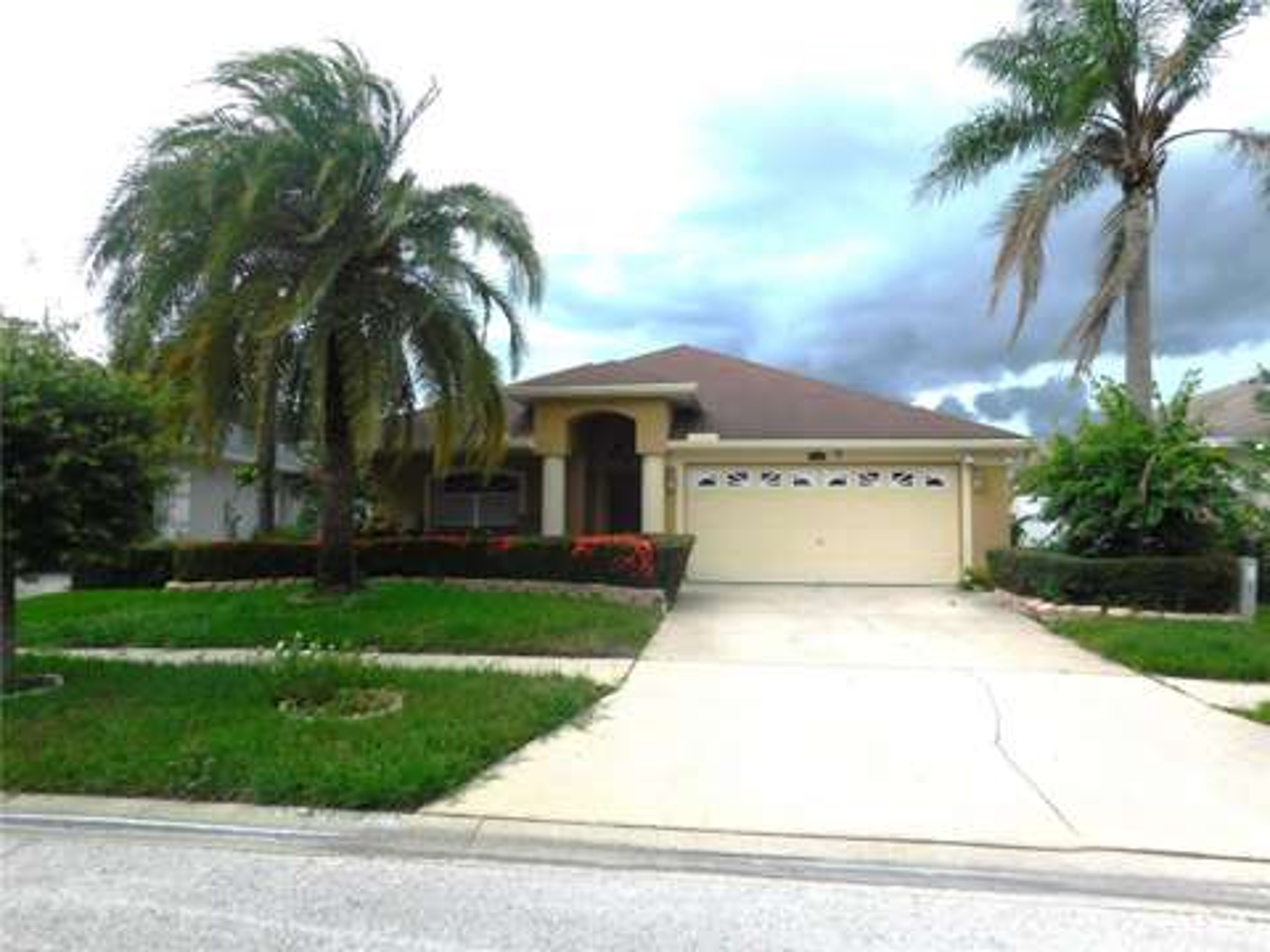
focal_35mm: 23
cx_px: 635
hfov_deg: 73.9
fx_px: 844
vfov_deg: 58.9
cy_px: 476
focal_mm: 4
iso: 125
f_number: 3
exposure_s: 1/1250
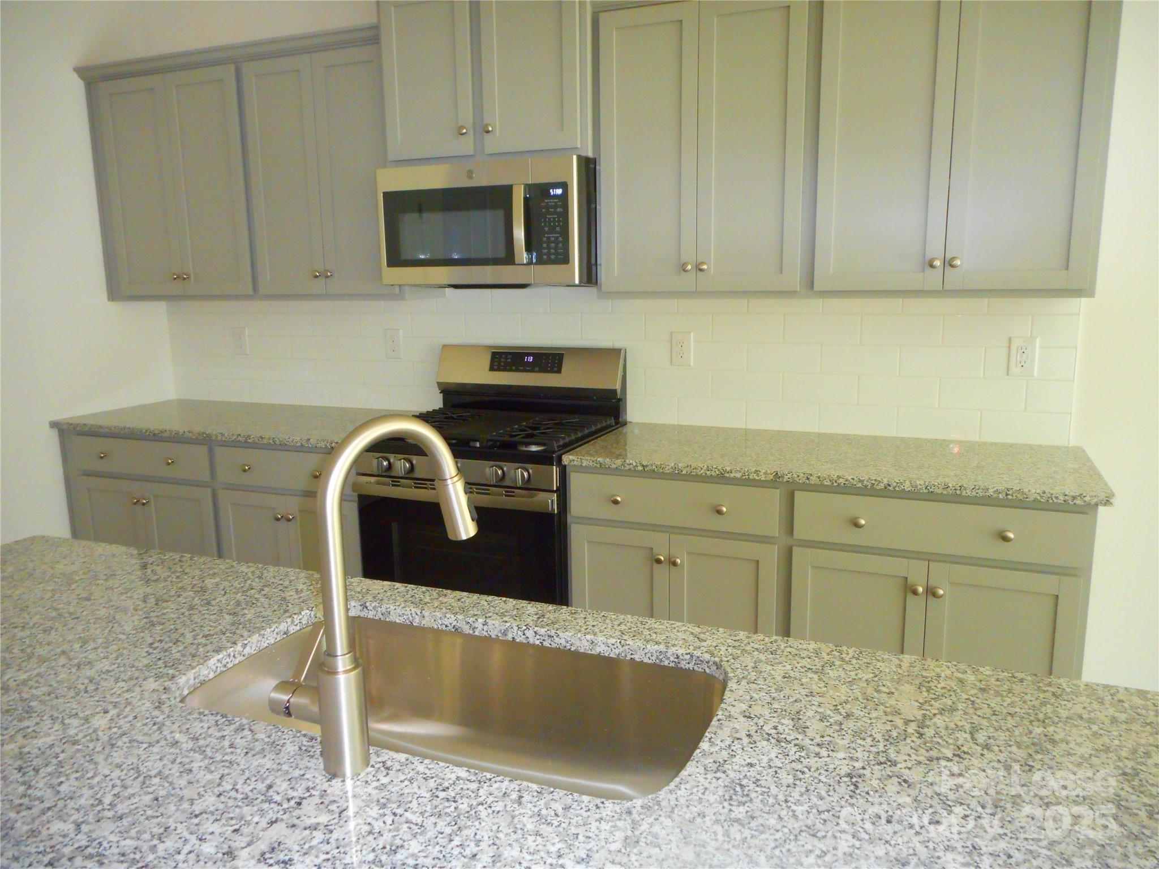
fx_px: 837
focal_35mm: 25
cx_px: 580
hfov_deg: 69.4
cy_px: 434
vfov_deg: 54.9
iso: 360
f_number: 3.7
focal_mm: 4.5
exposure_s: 1/25
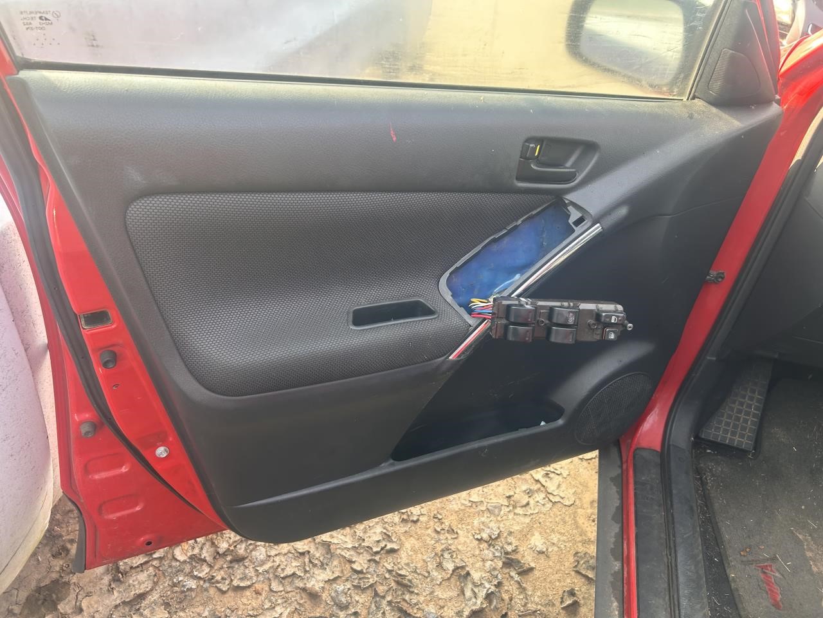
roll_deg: -7.7
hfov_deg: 67.3
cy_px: 309
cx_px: 412
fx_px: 618
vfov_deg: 53.1
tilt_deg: -35.8
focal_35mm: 26
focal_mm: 5.7
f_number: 1.5
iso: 50
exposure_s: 1/121
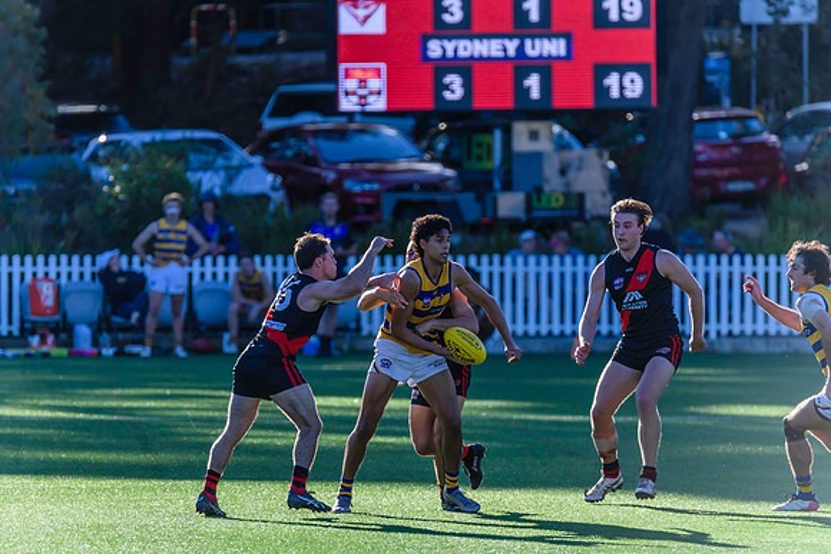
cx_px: 376
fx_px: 11388
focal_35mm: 493
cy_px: 304
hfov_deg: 4.2
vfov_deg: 2.8
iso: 800
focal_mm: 450
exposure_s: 1/2000
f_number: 6
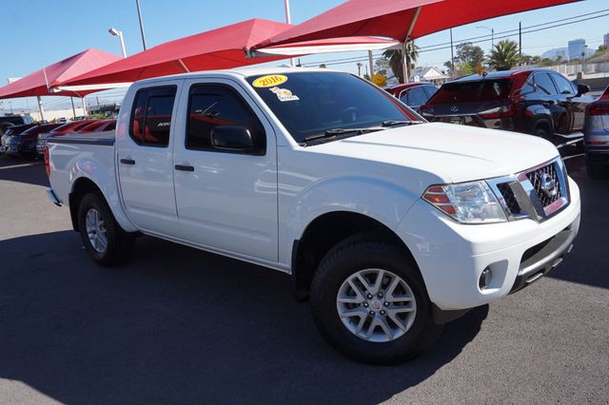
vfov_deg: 43.6
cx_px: 304
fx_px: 507
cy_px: 202
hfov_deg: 62.0
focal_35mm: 30
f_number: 10
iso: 100
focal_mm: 20
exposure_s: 1/125
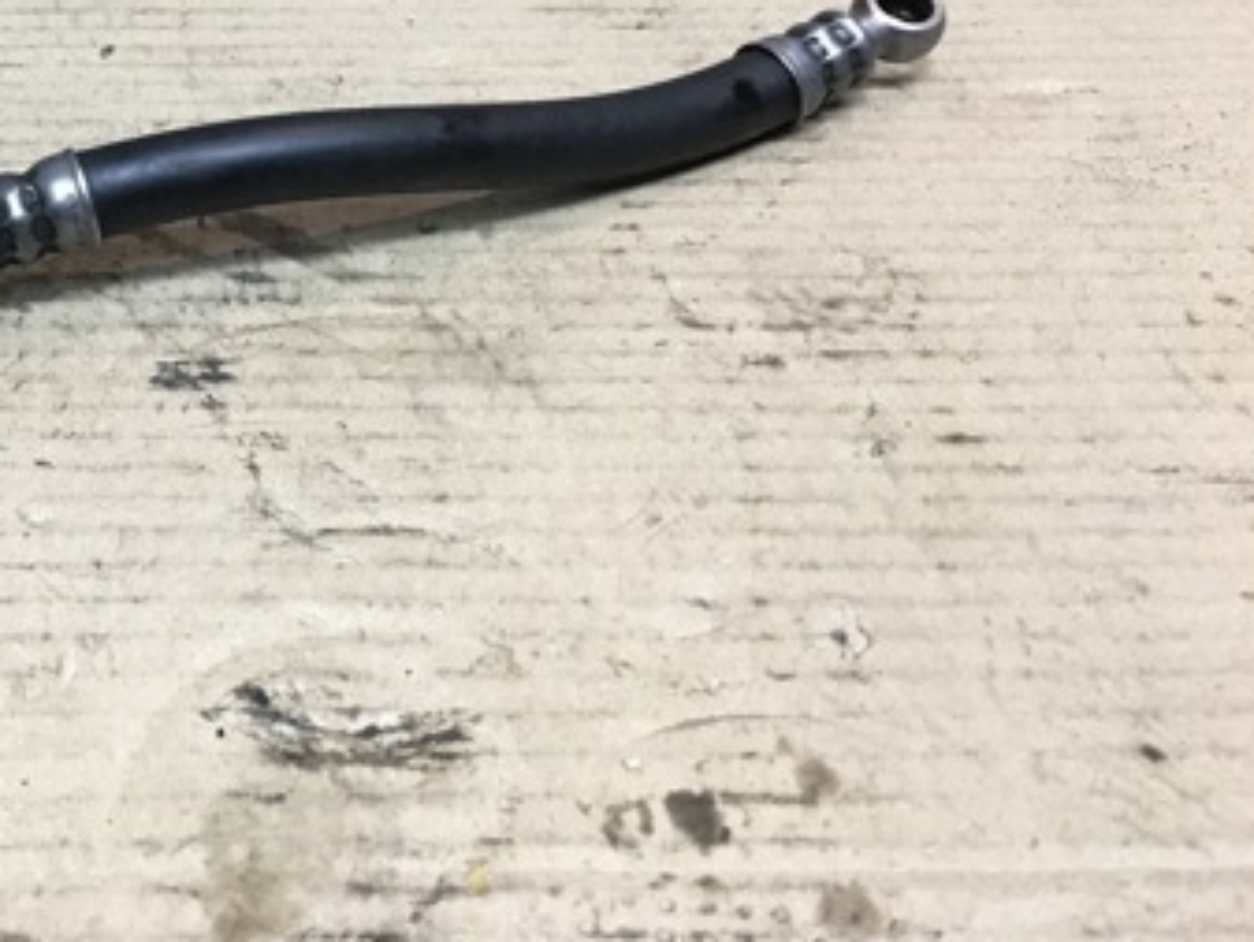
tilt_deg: -33.3
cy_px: 87
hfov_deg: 32.9
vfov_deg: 25.7
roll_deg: -0.2
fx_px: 1993
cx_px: 89
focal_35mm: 55
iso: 64
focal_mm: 4.15
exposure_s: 1/33
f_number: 2.2
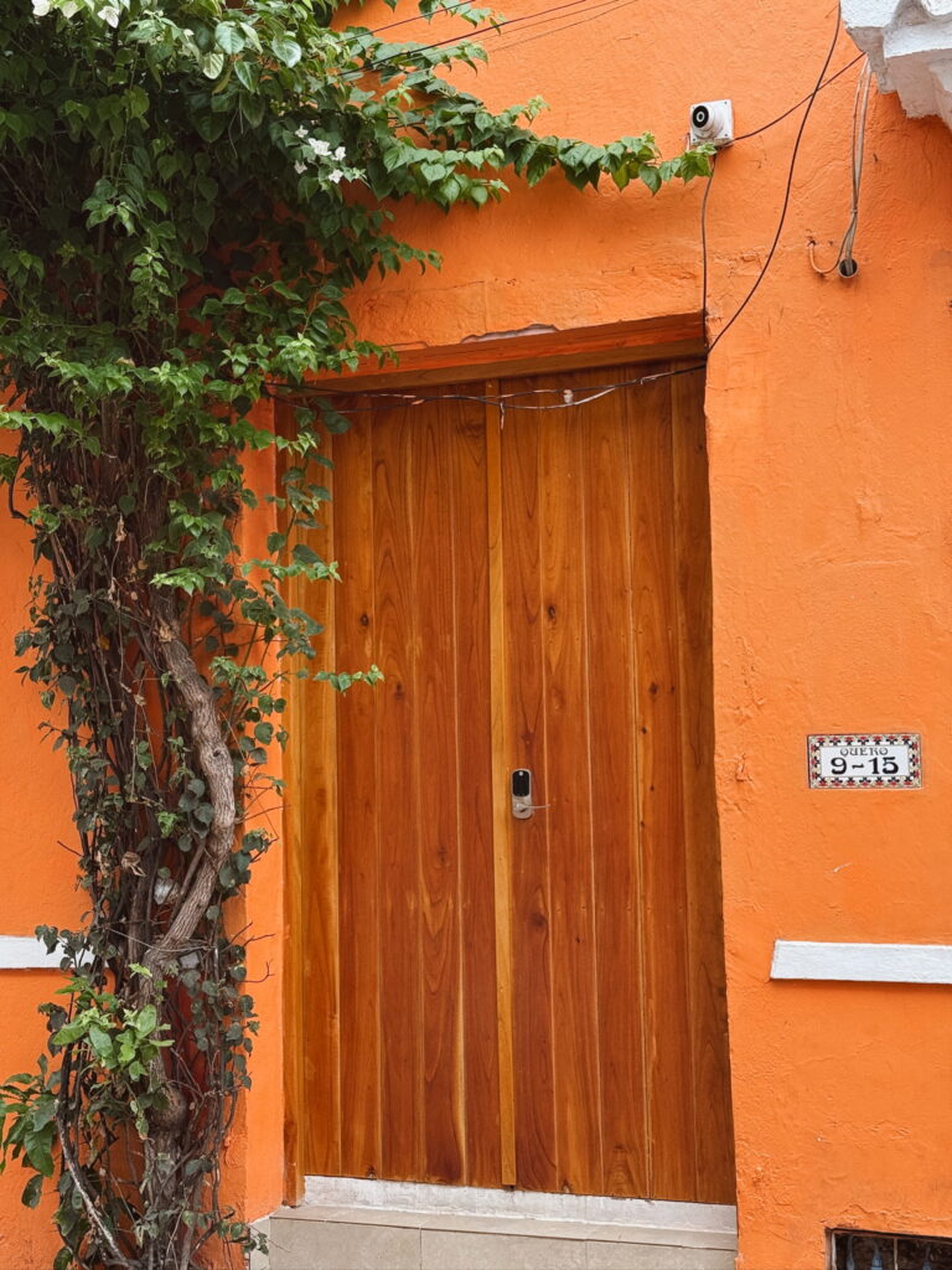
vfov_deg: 39.7
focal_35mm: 48
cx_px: 476
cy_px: 635
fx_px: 1760
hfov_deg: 30.3
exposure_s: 1/917
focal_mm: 6.76
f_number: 1.78
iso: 80
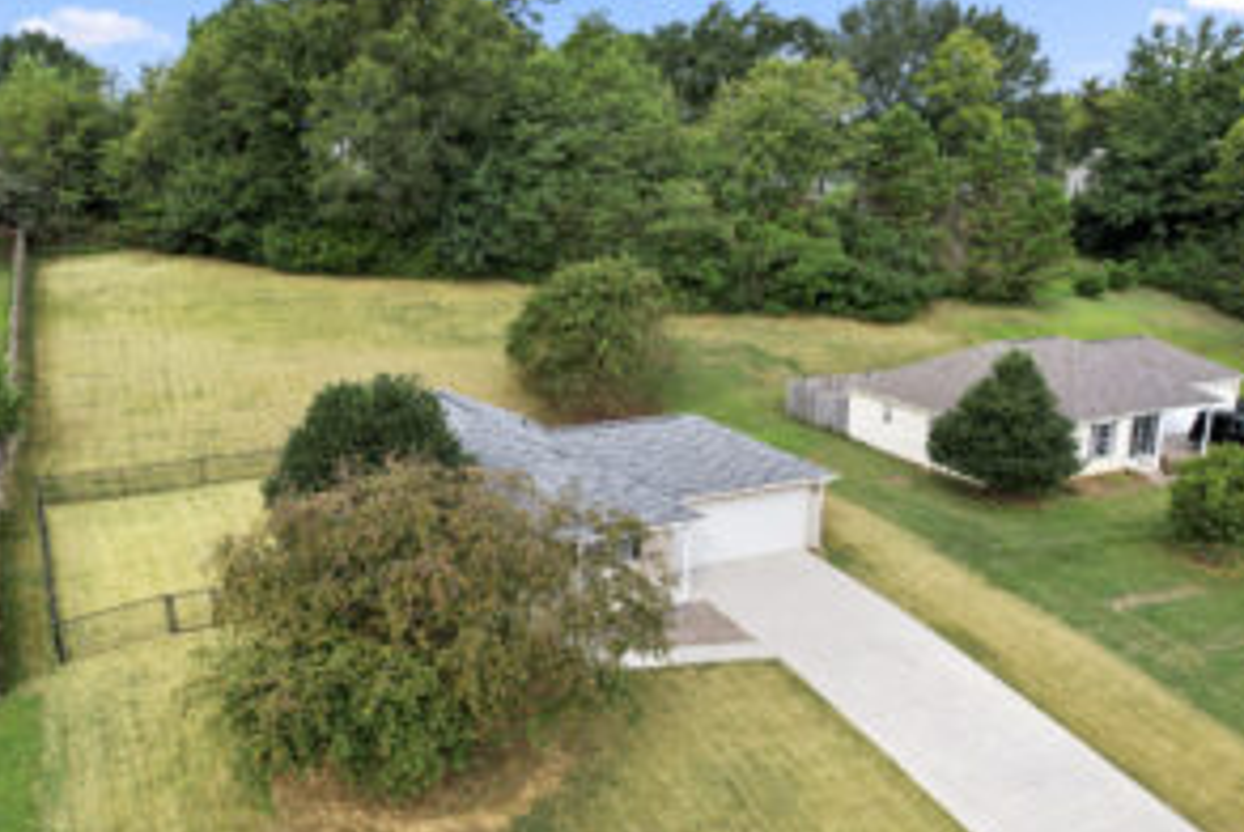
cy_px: 499
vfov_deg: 43.5
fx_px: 1038
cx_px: 594
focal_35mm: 30
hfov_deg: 61.9
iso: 130
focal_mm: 8.38
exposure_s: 1/640
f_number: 2.8
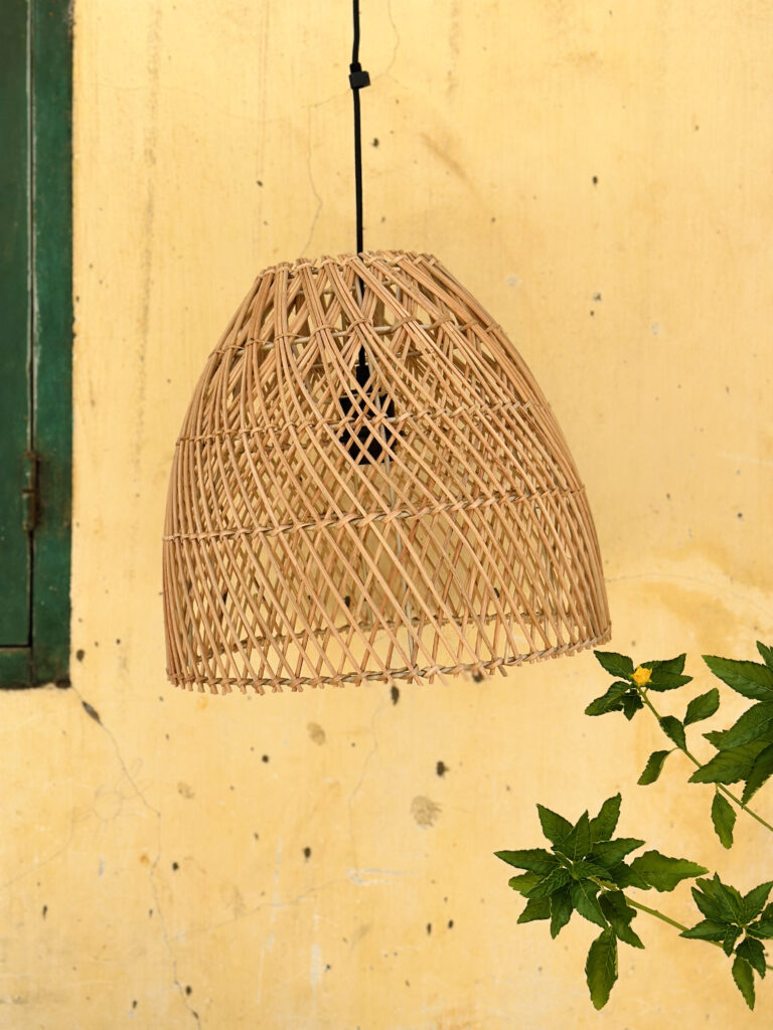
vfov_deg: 39.7
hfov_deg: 30.3
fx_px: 1429
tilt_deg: -4.4
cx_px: 386
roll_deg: -1.8
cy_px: 515
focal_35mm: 48
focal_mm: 6.86
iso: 80
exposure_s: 1/894
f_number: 1.78
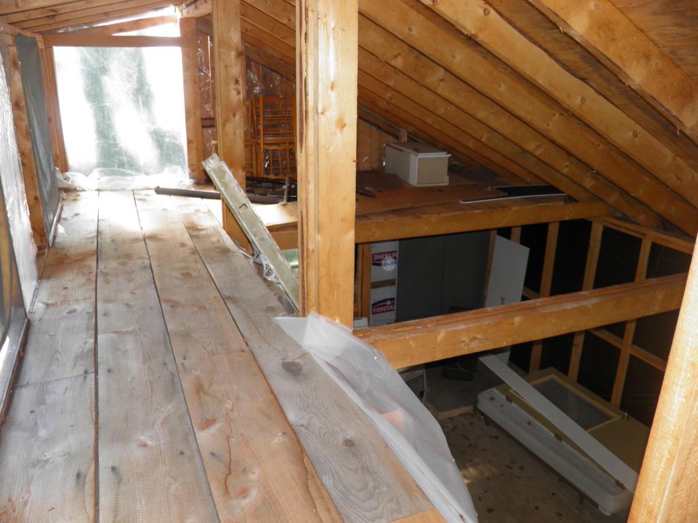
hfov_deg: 63.4
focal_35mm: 28
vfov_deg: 49.7
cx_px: 349
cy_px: 262
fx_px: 565
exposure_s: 1/30
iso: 100
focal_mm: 4.9
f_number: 2.8
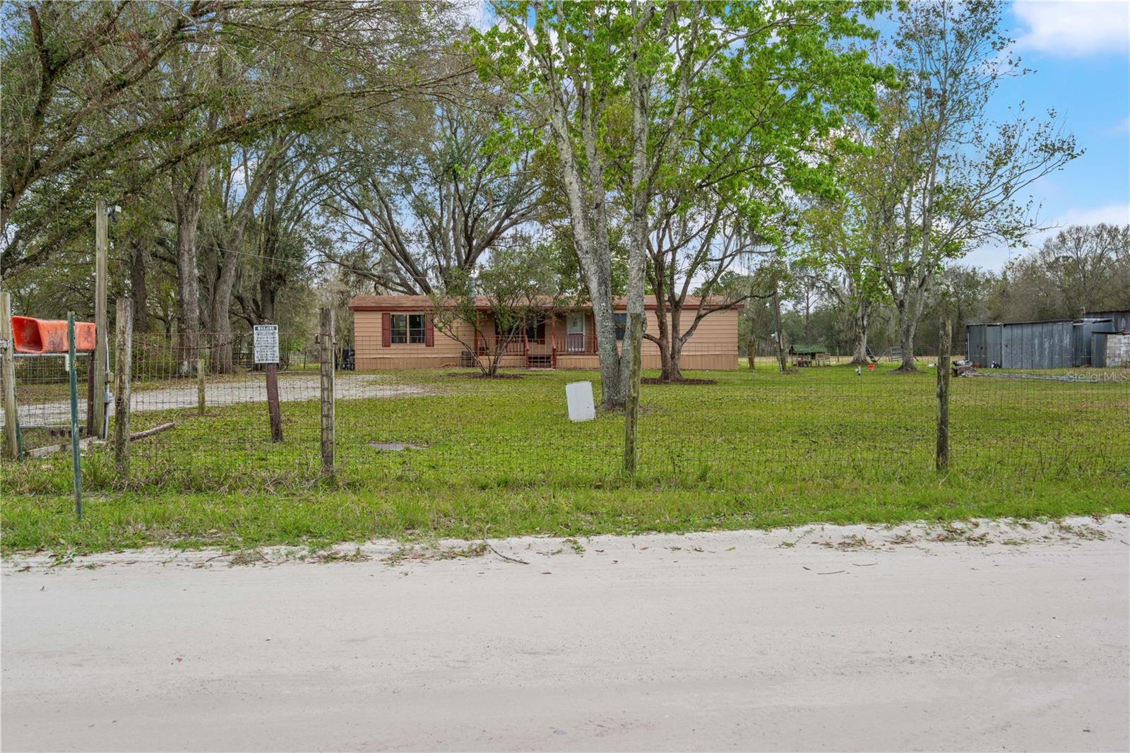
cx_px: 565
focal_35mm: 32
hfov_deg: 58.7
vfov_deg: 41.1
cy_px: 376
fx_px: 1004
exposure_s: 1/40
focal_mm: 32
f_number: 8
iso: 125
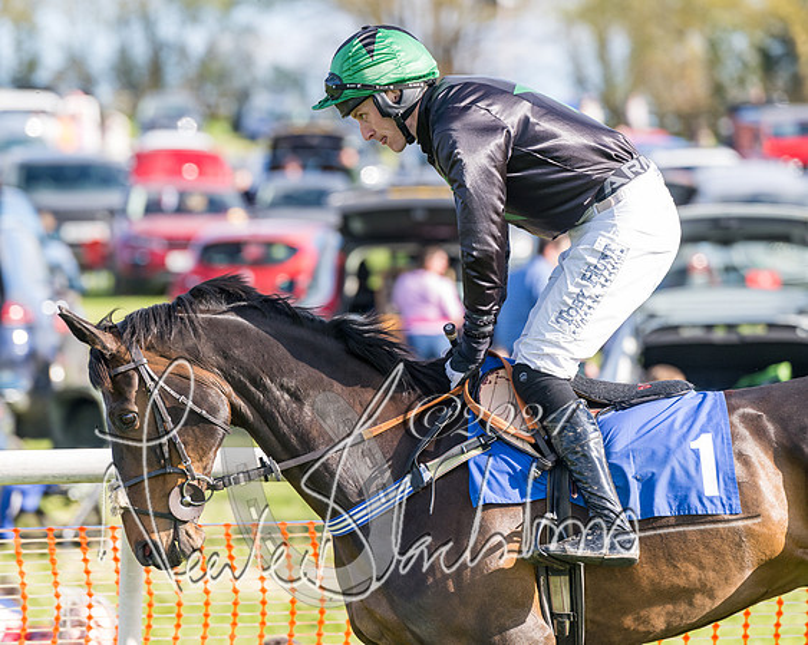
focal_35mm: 261
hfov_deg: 7.4
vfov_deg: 5.9
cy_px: 326
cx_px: 445
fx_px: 6231
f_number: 4
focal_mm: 200
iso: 400
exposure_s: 1/1250
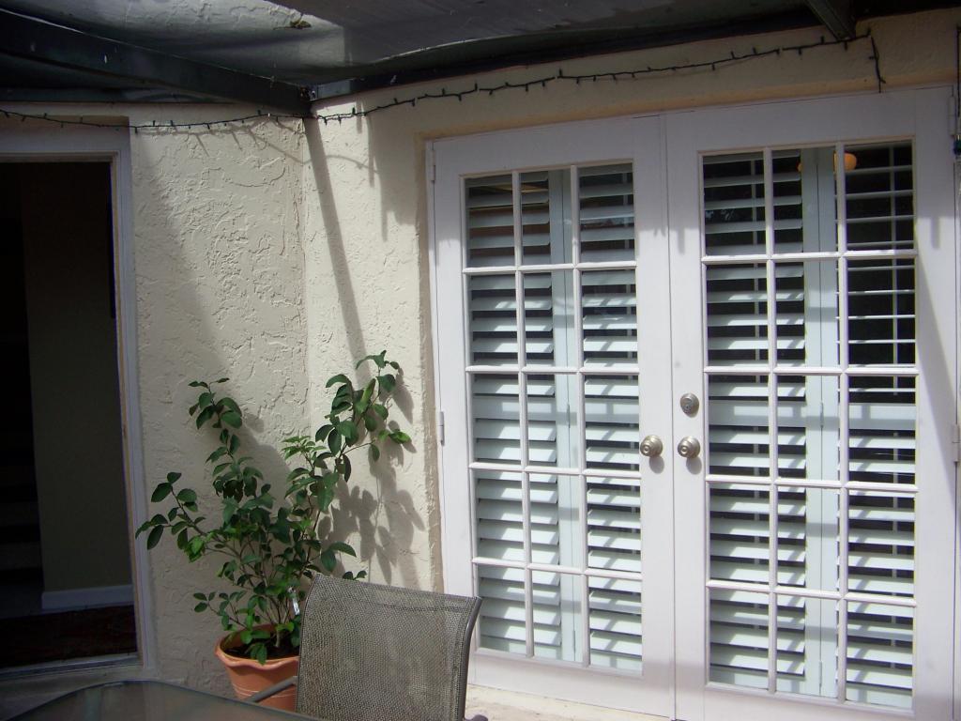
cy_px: 360
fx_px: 999
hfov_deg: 51.4
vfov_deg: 39.7
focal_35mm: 36
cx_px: 480
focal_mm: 5.85
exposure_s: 1/640
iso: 64
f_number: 2.8
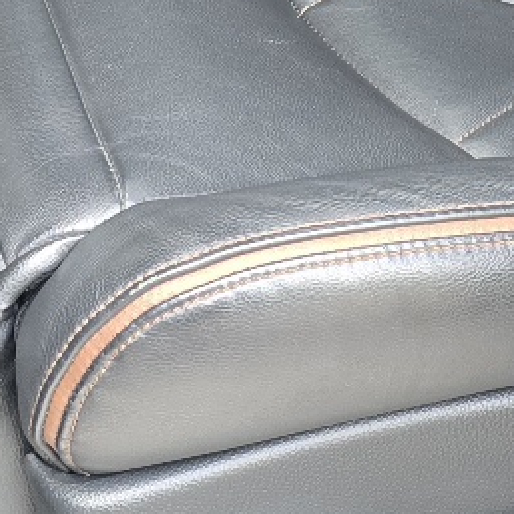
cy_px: -349
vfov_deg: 12.8
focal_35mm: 126
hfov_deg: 13.8
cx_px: 305
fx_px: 2117
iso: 160
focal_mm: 6.3
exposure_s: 1/120
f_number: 1.7
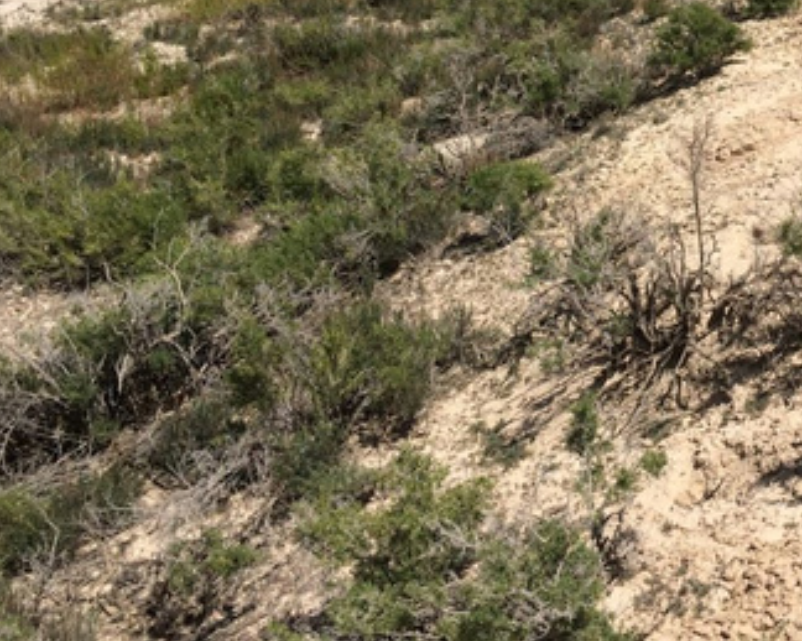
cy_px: 87
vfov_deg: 26.4
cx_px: 653
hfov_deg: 32.6
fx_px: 1329
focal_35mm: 56
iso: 32
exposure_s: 1/4115
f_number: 2.2
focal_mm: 4.15
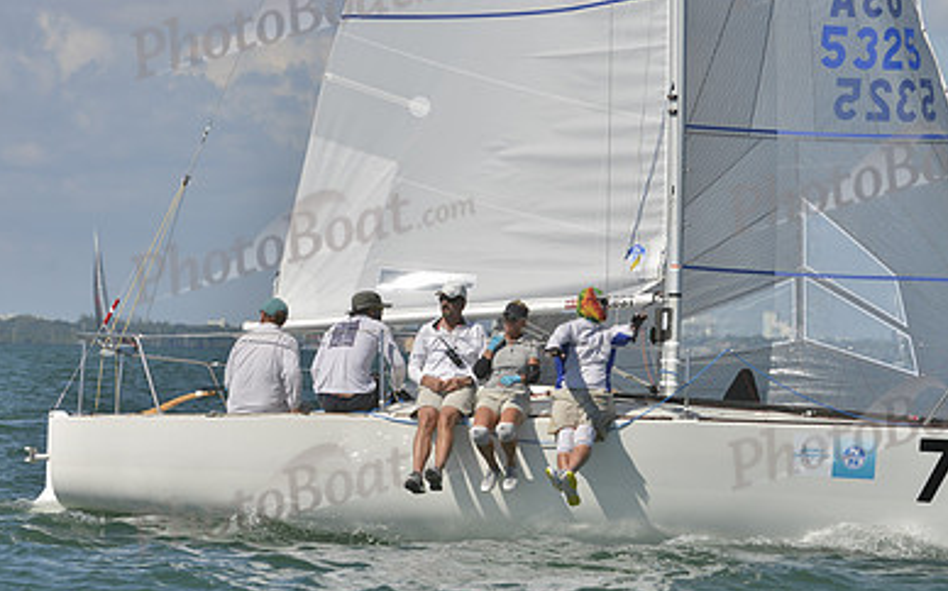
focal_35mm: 305
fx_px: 7875
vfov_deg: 4.3
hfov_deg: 6.9
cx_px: 603
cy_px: 333
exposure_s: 1/1000
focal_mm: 200
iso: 200
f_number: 8
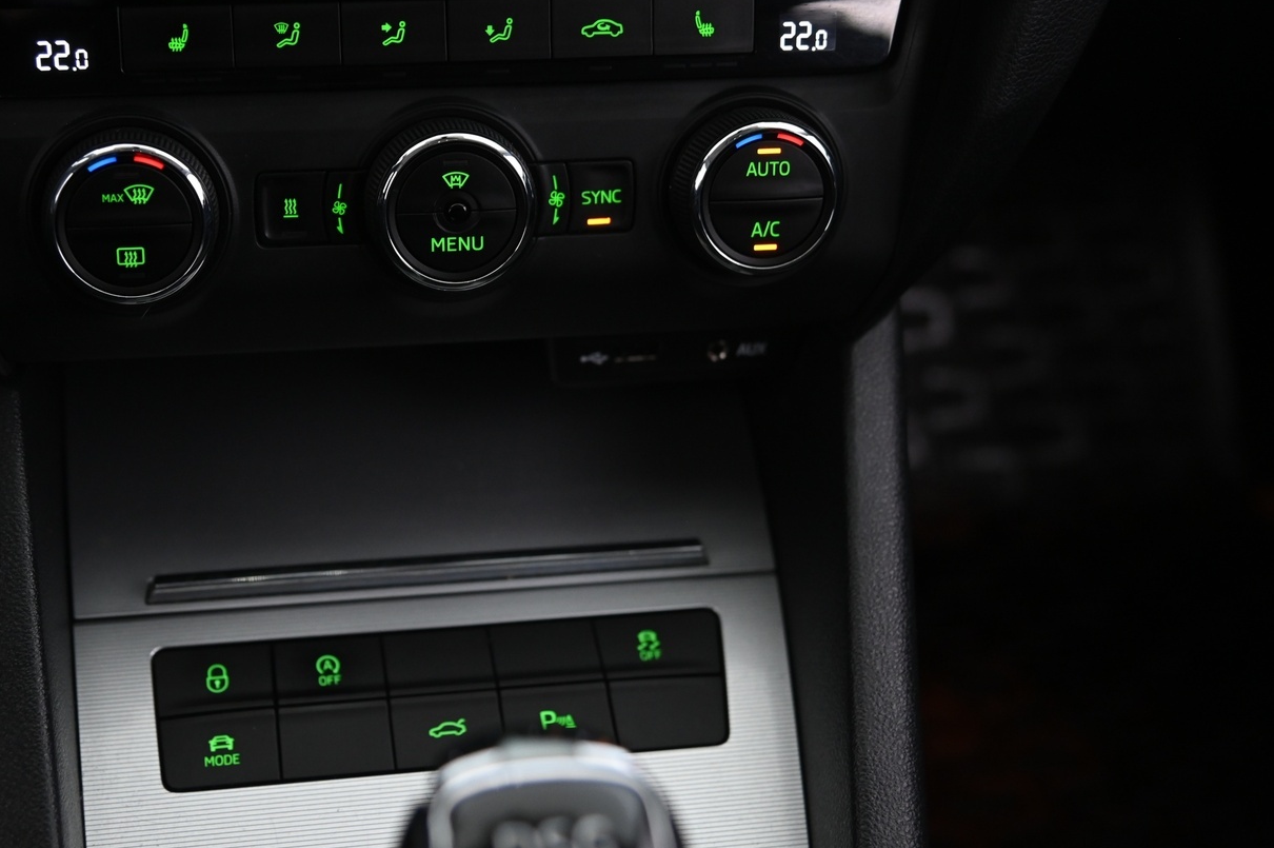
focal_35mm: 51
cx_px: 450
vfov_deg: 26.4
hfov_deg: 38.6
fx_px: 1804
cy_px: 354
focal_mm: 38
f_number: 4
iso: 2000
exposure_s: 1/15
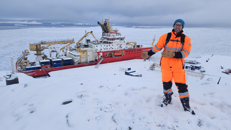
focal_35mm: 26
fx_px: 159
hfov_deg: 71.9
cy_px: 53
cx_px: 117
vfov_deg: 44.2
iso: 25
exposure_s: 1/100
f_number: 1.8
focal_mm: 5.4
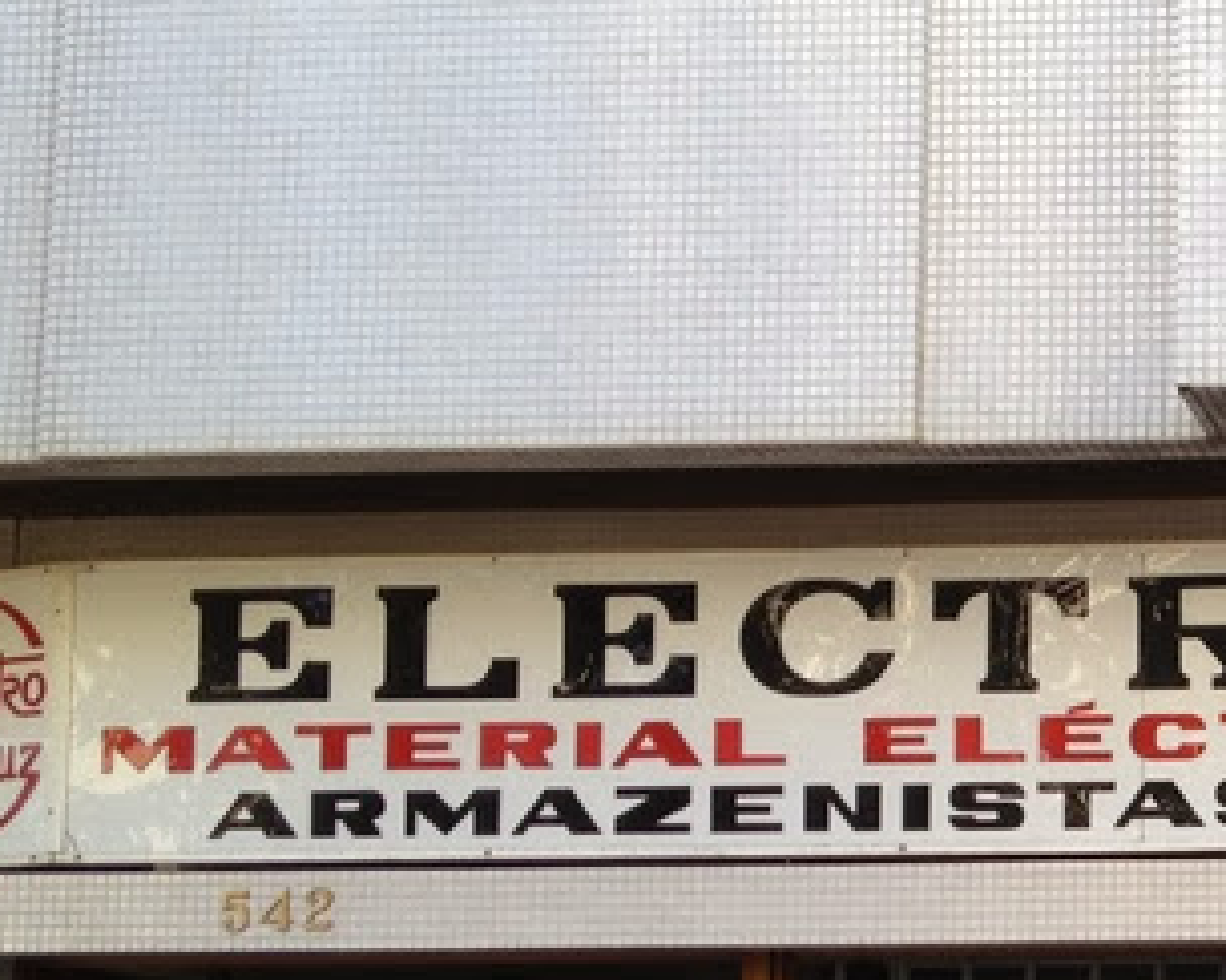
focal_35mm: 90
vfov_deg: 16.8
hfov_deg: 20.0
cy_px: 940
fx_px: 3265
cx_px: 1460
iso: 64
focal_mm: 4.28
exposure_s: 1/263
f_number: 2.4
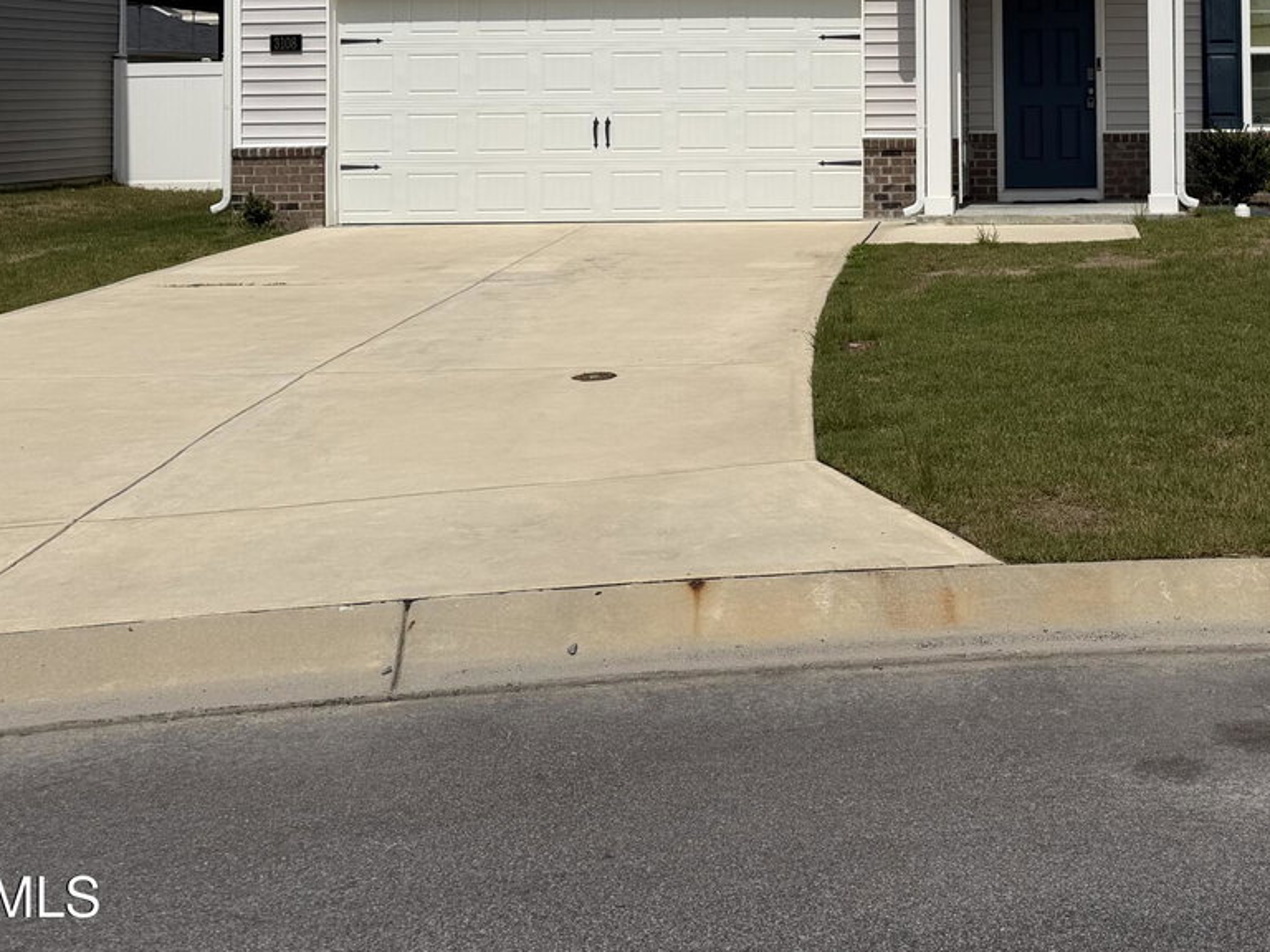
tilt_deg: +2.3
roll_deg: +0.9
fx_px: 1834
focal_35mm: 50
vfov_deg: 27.4
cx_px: 1000
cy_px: -3
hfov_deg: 37.0
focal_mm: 6.76
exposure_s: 1/17544
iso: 80
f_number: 1.78
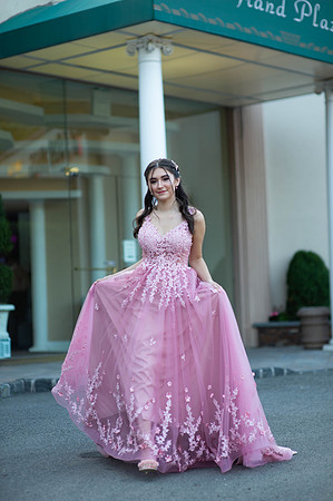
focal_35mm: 85
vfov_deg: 23.9
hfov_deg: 16.0
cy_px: 250
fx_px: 1182
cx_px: 166
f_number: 2
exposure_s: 1/640
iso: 250
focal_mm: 85
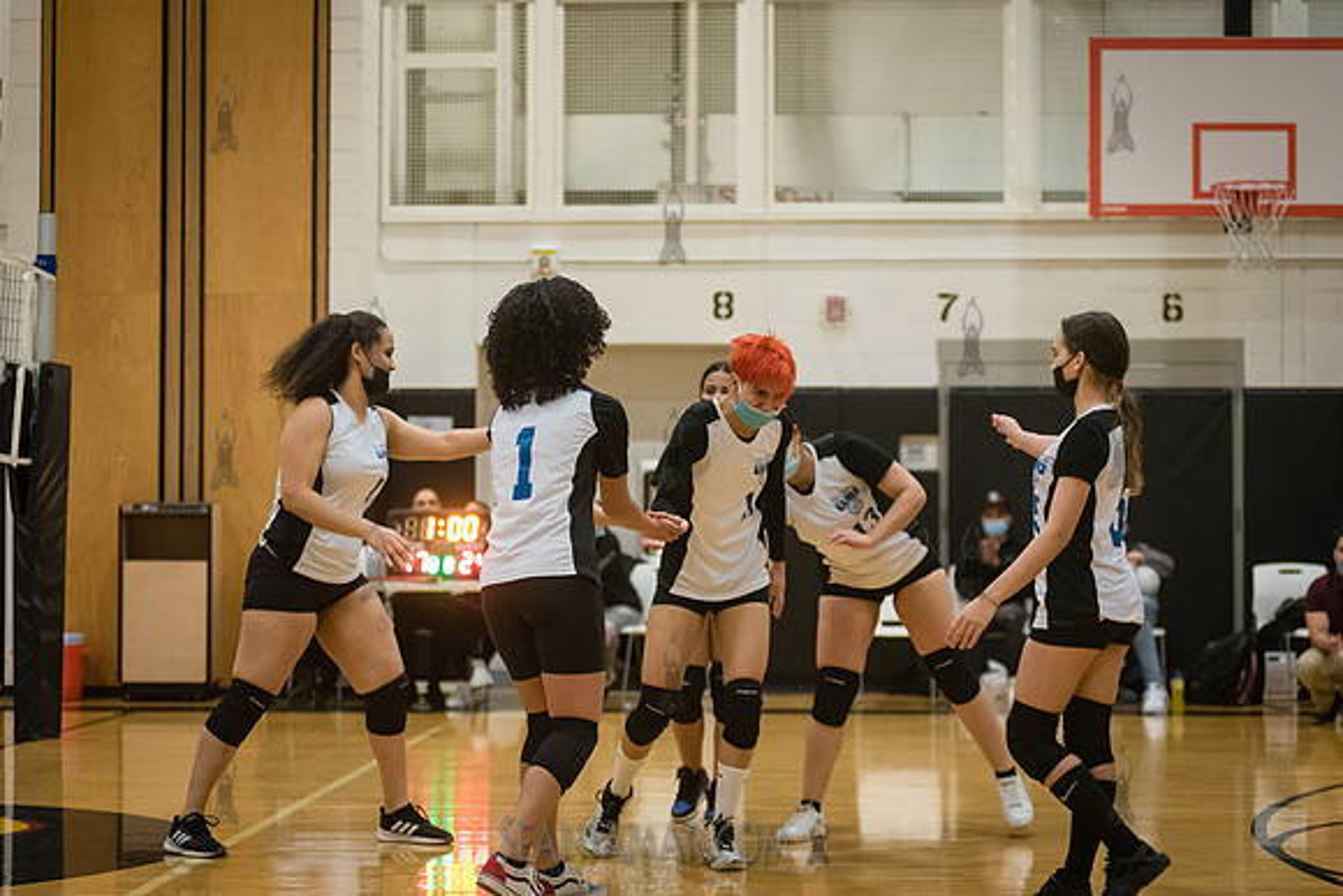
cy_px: 448
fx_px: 2985
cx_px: 672
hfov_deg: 25.4
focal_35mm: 80
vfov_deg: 17.1
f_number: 3.2
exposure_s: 1/400
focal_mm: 80
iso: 5000
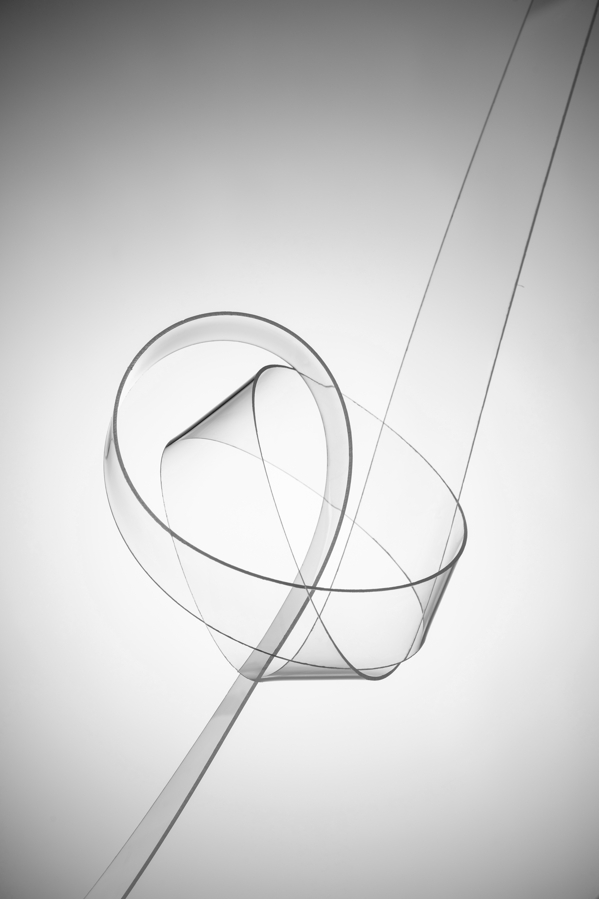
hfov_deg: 13.0
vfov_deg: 19.5
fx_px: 2620
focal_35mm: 105
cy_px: 450
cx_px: 300
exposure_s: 1/60
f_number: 11
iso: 100
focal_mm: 105
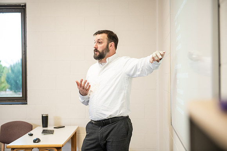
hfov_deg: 30.5
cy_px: 76
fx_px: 416
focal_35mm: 66
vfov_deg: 20.6
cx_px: 114
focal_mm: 66
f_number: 3.2
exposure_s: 1/200
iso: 1000
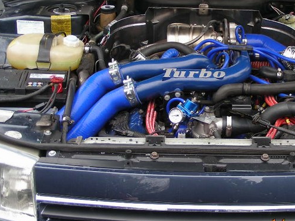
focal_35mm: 71
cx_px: 202
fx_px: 605
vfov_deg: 20.7
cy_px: 84
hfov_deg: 27.2
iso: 50
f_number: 3.5
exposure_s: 1/31.1
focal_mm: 7.4
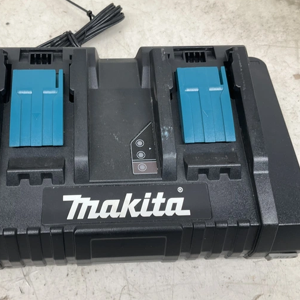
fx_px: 373
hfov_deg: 43.6
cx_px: 119
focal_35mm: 38
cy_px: 159
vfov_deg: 43.8
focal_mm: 3
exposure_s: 1/60
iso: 40
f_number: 1.8
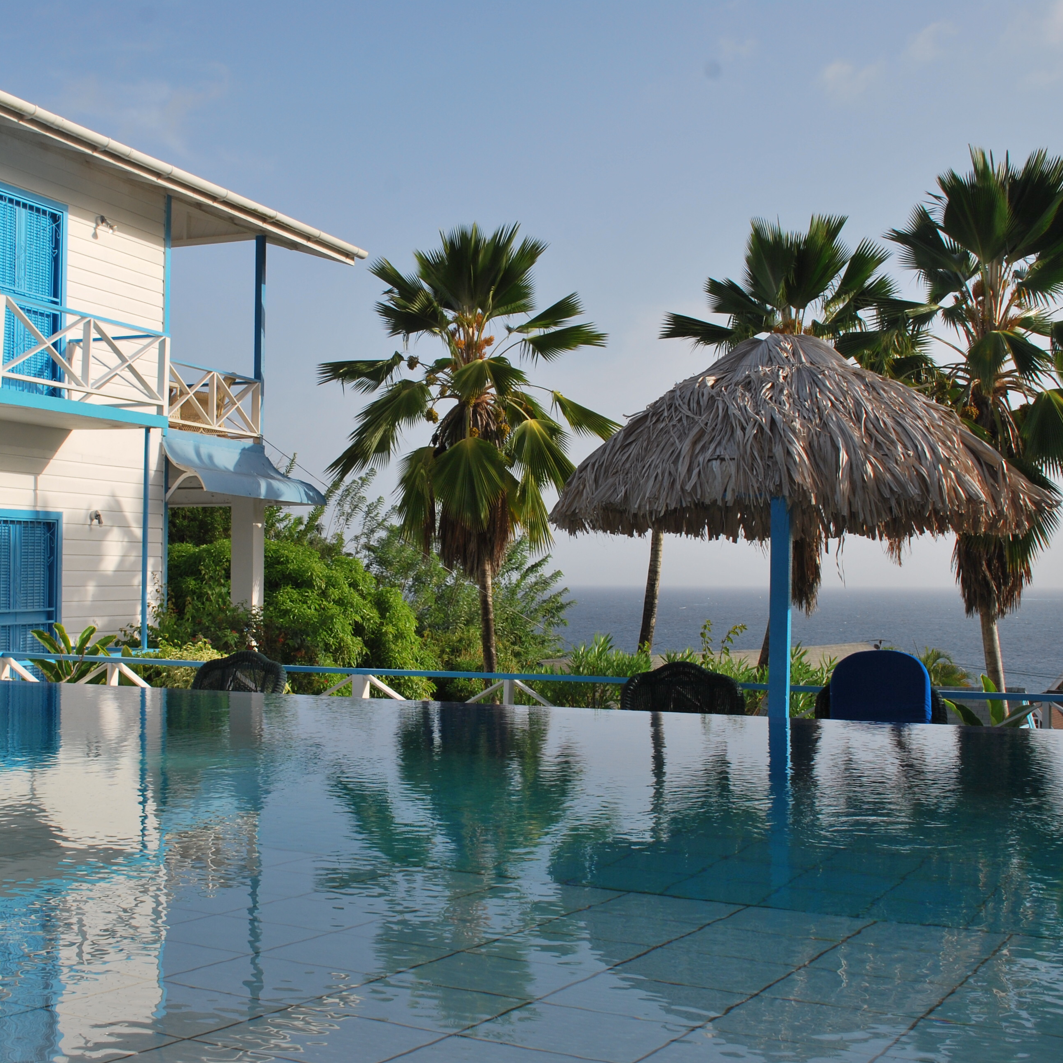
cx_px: 434
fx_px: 1598
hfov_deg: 36.7
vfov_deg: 36.8
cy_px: 534
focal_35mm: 46
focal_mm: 24
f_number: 10
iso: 100
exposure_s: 1/200
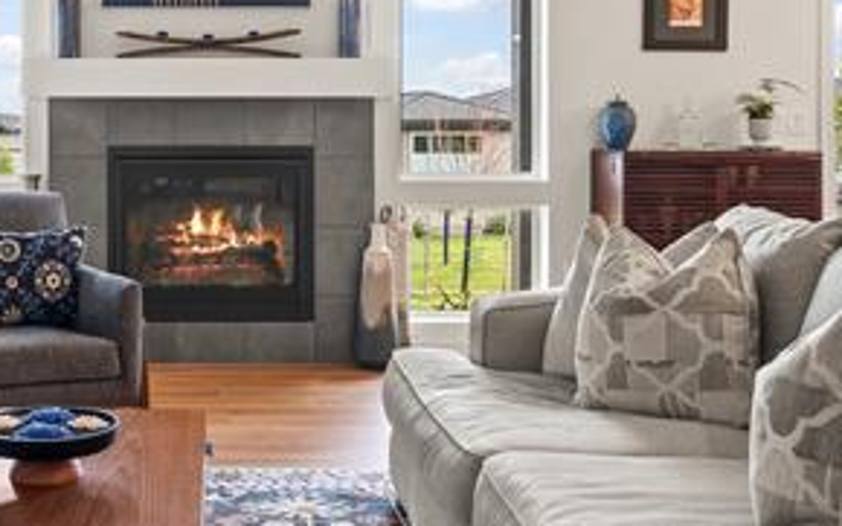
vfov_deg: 23.7
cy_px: 142
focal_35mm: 54
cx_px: 215
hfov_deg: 36.7
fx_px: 1239
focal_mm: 24
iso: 500
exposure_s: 1/6
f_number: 8
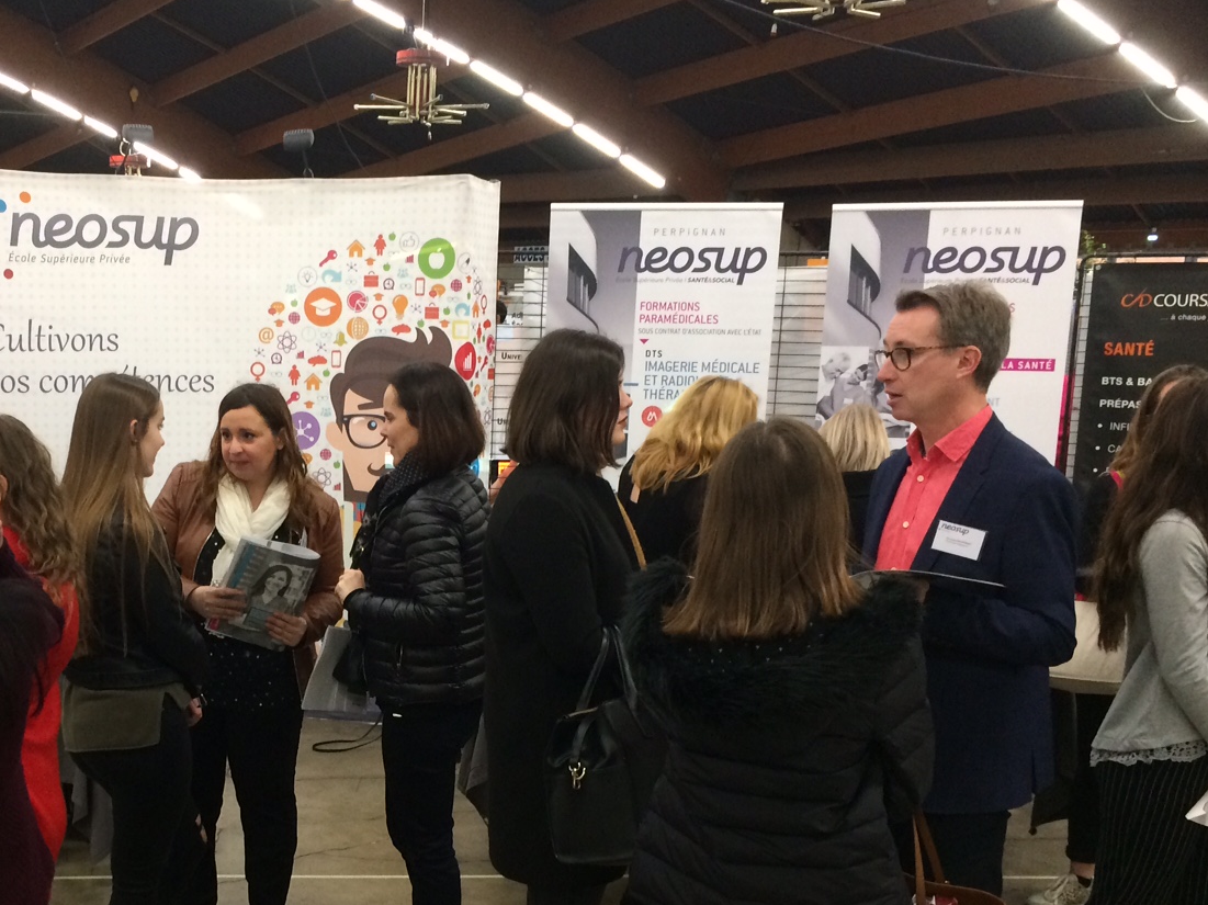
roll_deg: -0.1
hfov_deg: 42.8
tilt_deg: -14.4
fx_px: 1500
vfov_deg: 33.2
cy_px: 632
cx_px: 334
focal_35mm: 43
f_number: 2.2
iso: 200
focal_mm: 4.15
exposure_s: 1/33
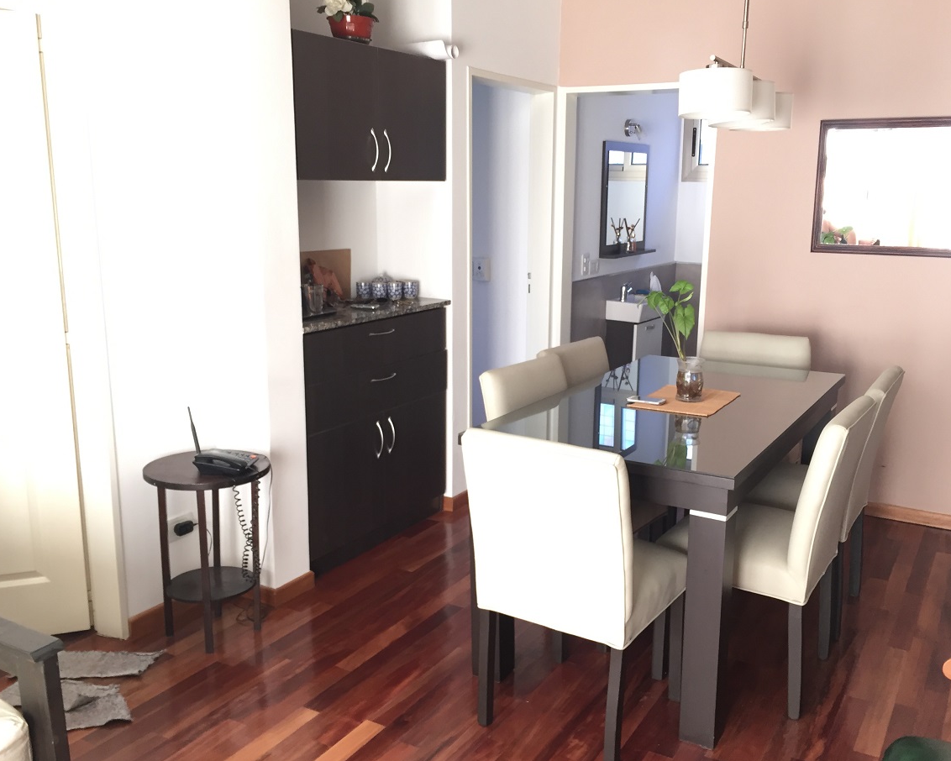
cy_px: 395
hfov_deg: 55.5
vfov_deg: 45.8
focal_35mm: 32
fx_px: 901
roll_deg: -0.8
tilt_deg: -11.8
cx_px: 527
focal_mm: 4.15
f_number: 2.2
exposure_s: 1/33
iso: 80
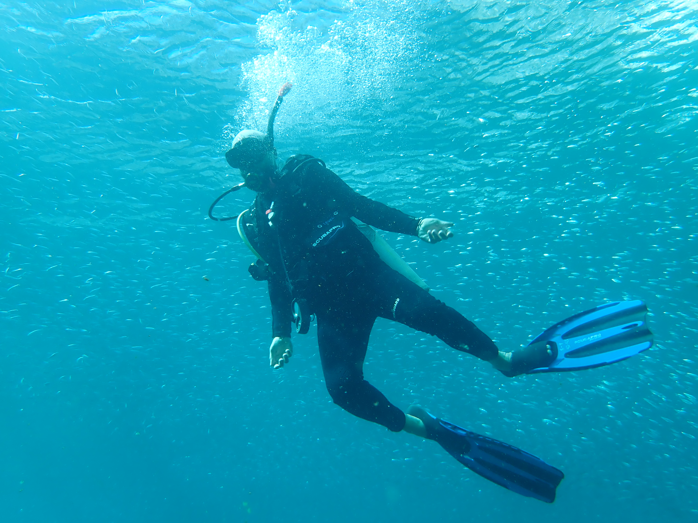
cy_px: 262
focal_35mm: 25
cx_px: 349
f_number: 2.8
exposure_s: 1/200
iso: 100
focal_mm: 4.5
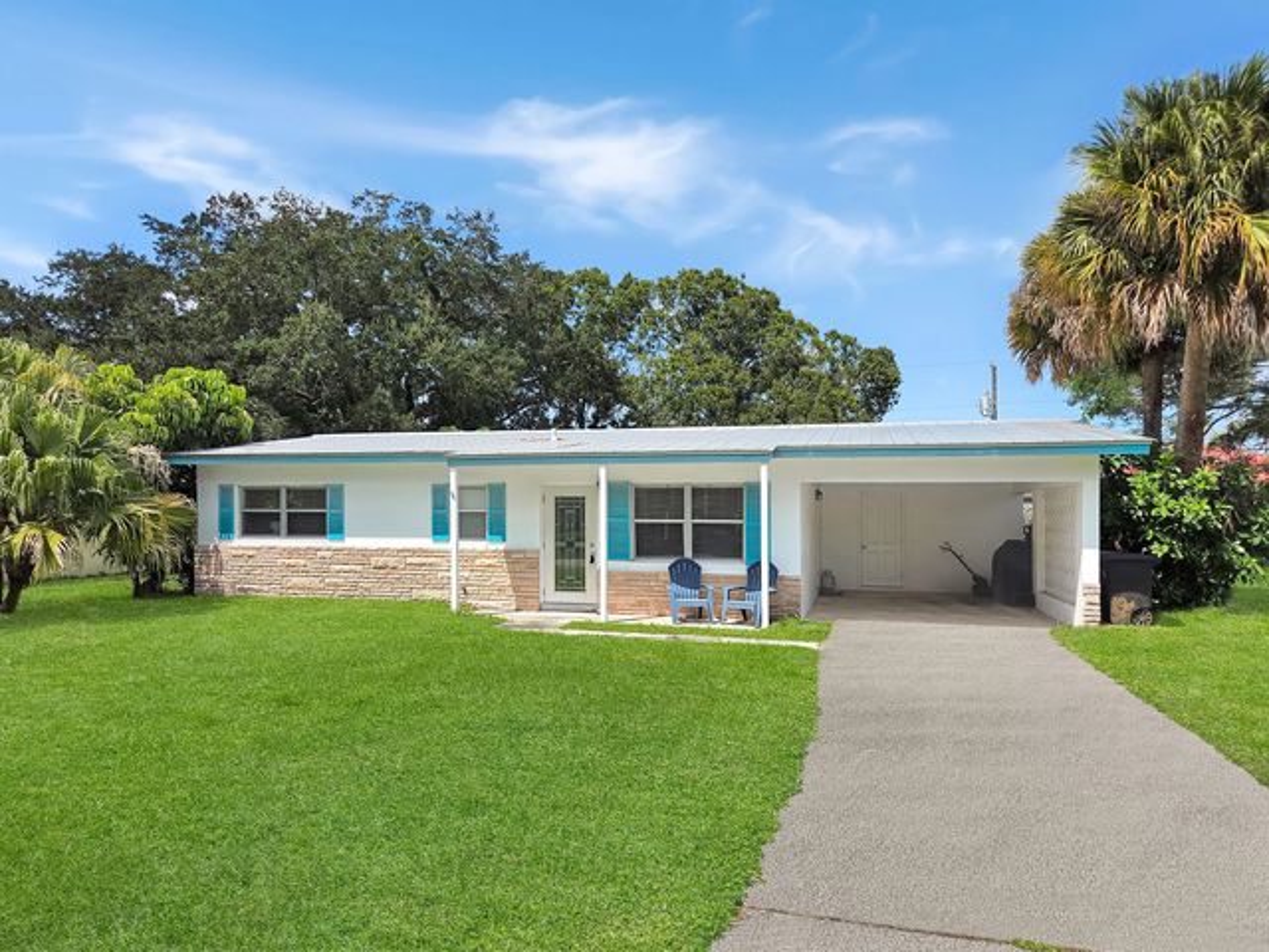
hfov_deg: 73.9
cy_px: 476
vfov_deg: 58.9
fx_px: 843
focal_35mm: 23
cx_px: 634
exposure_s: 1/5004
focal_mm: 5.4
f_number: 1.8
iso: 80
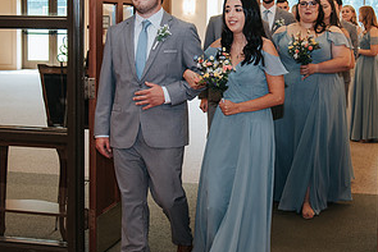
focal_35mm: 75
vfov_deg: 18.1
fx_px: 788
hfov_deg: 27.0
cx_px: 214
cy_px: 76
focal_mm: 32
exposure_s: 1/200
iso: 900
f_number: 4
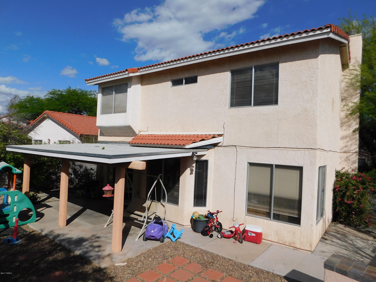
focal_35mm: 23
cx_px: 188
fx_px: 250
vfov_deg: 58.9
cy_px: 141
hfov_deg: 73.9
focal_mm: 4
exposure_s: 1/1000
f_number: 6
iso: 125
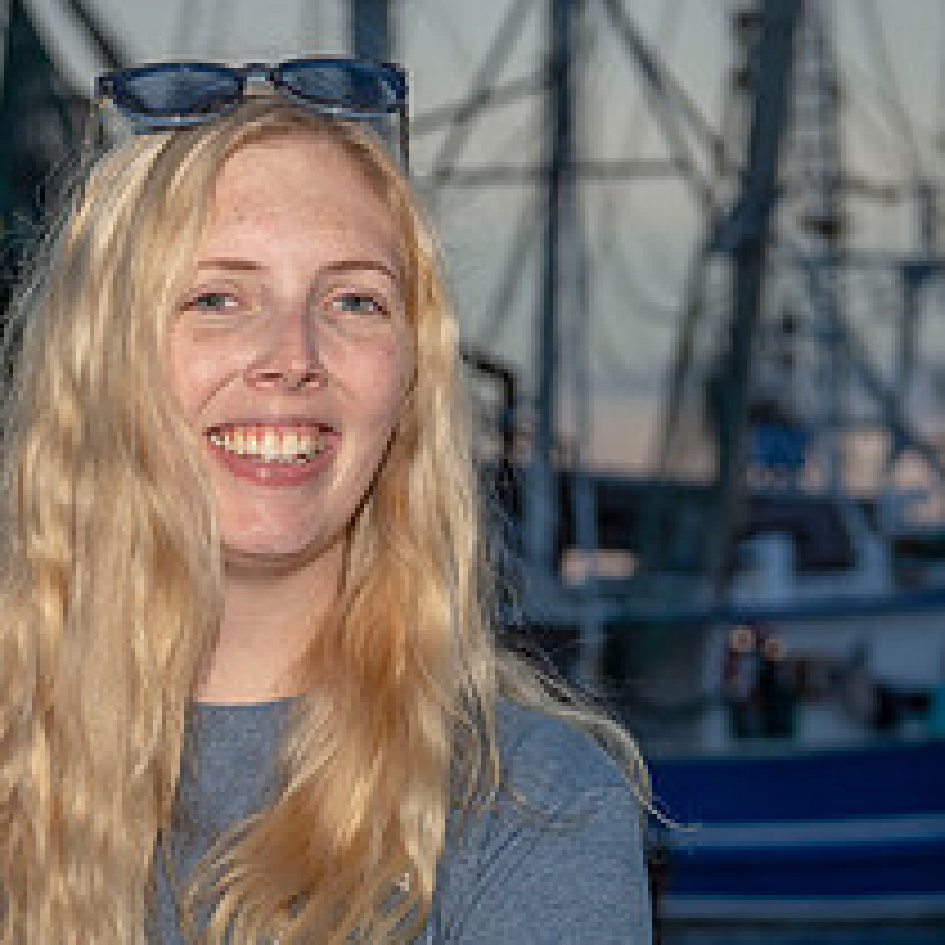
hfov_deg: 12.5
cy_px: 788
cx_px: -261
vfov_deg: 12.8
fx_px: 4200
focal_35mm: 136
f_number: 5
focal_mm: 58
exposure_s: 1/200
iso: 200
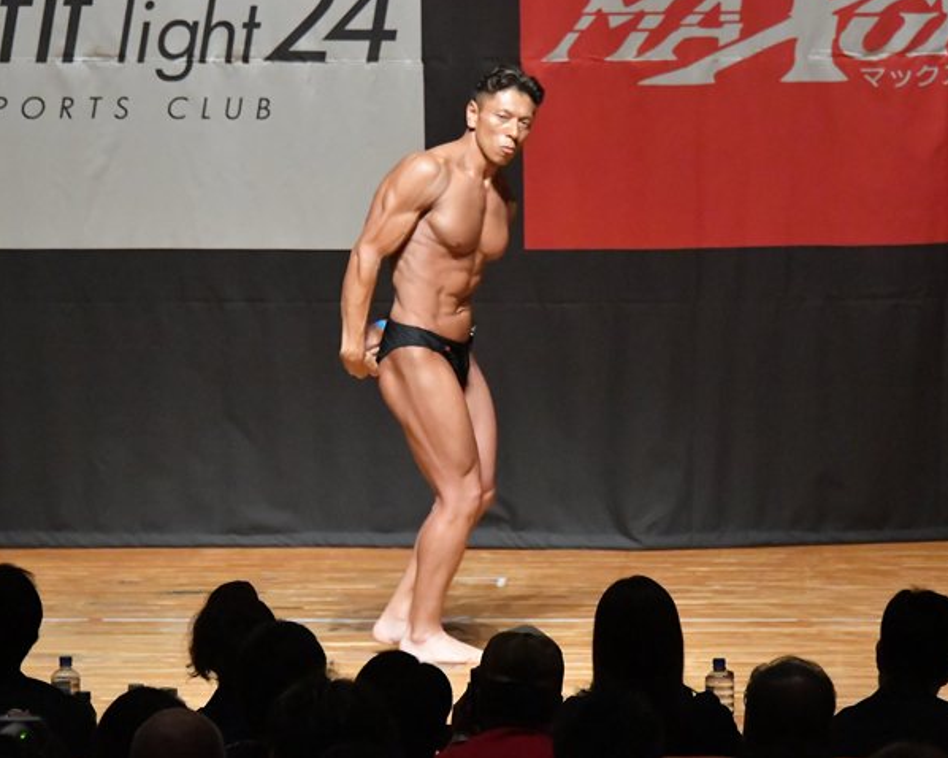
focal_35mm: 292
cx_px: 432
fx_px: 8190
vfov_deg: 5.3
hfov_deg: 6.6
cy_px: 390
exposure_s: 1/400
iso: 12800
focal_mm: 160
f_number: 5.6
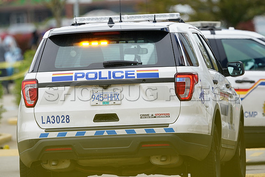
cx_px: 132
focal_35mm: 600
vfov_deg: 2.3
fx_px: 4417
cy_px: 88
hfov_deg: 3.4
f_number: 6.3
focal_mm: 600
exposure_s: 1/320
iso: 400
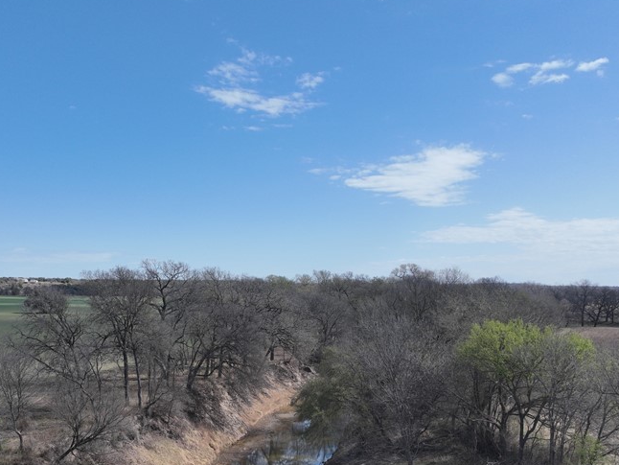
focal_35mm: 38
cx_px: 203
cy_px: 353
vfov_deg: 36.8
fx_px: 680
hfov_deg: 48.1
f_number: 2.8
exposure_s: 1/2000
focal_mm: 12.29
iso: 100
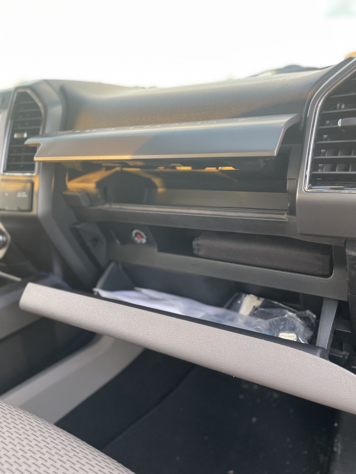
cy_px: 237
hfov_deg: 53.1
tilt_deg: -14.9
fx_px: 357
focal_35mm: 26
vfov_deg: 67.3
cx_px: 178
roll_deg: -0.1
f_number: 1.6
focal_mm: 4.2
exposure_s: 1/121
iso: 100
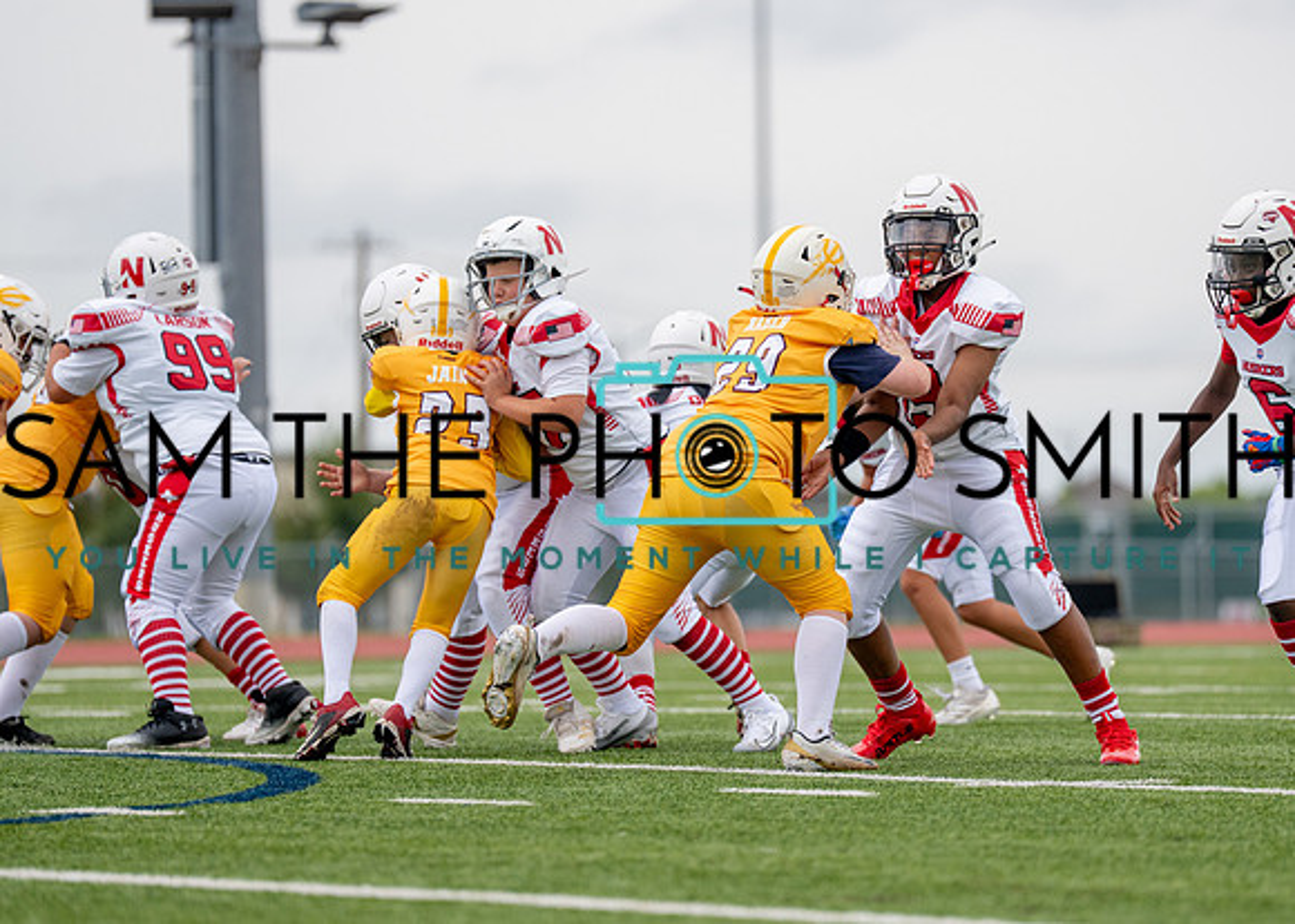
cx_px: 740
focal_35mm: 280
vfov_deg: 5.1
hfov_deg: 7.2
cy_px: 484
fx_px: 10309
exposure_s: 1/2000
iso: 320
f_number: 2.8
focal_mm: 200
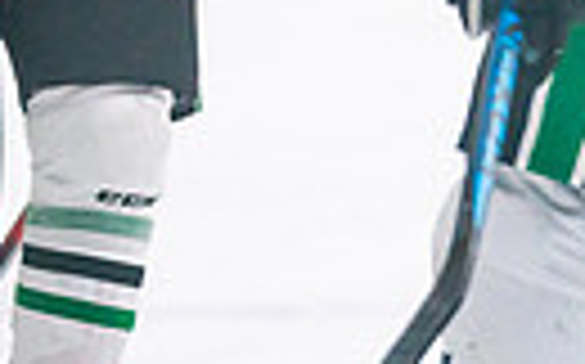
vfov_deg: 1.7
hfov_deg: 2.8
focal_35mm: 751
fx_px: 11963
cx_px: 0
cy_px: -420
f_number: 2.8
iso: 3200
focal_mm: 165
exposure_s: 1/1250
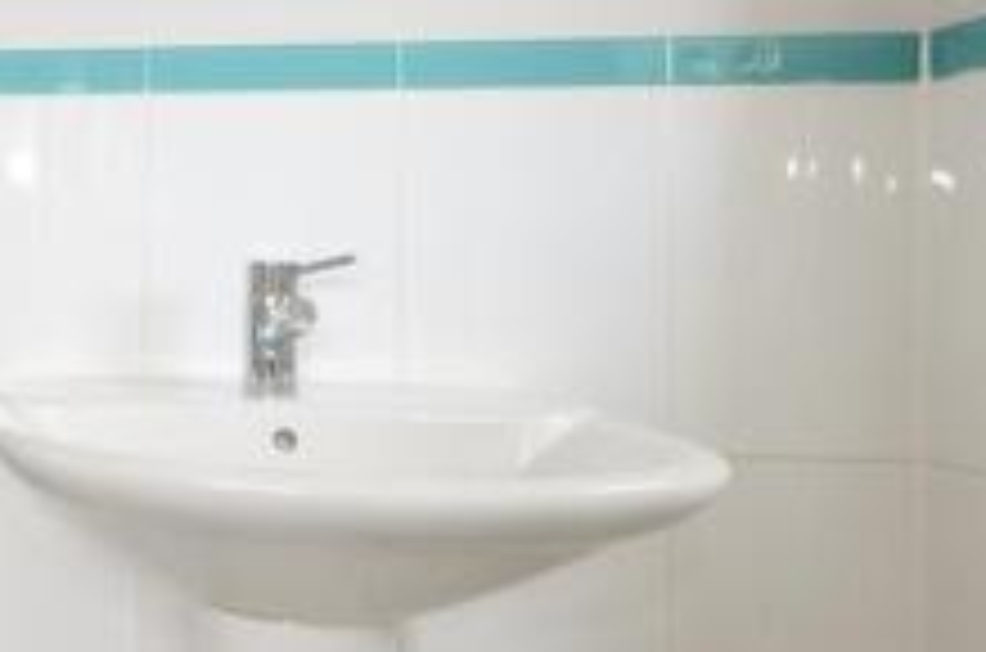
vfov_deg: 29.6
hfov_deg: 33.5
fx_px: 1230
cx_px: -257
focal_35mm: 45
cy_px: 247
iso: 320
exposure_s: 1/3
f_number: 16
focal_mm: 10
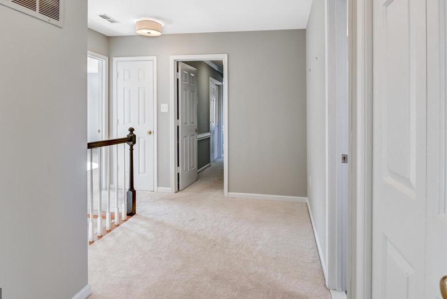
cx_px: 228
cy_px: 115
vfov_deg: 56.8
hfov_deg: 78.5
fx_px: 273
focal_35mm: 22
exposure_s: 1/40
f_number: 8
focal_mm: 17
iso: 400
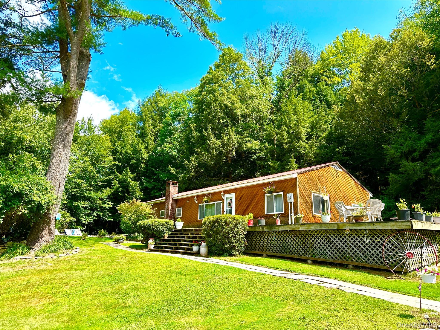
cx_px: 220
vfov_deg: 56.8
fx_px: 305
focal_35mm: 24
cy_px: 165
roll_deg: -2.0
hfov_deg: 71.6
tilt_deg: +13.1
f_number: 1.78
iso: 80
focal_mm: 6.86
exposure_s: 1/1812
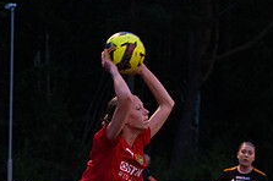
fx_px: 1378
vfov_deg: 7.5
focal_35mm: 182
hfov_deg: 11.3
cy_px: 199
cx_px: 133
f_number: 3.2
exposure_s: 1/640
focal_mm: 70
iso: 8000
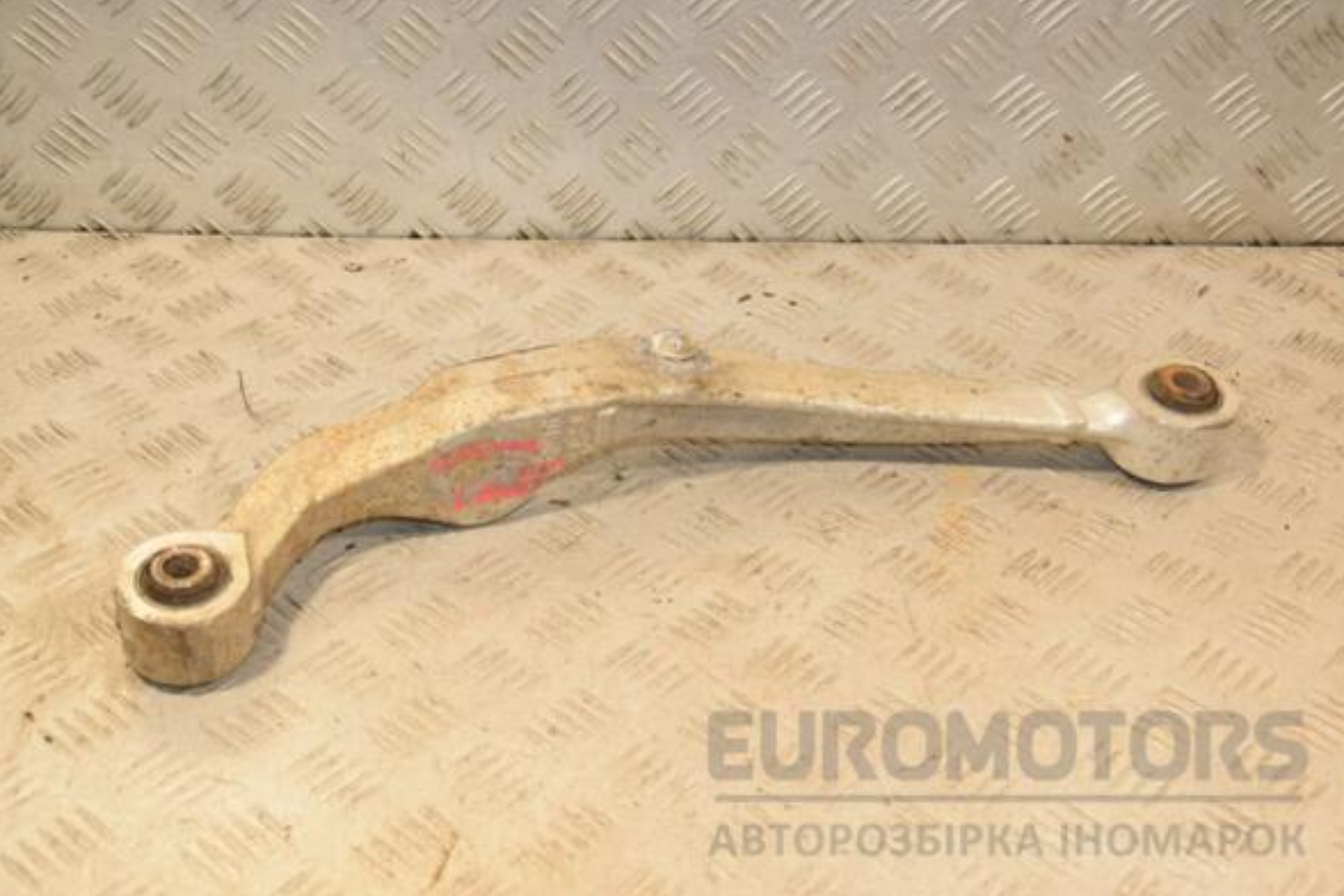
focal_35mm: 49
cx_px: 665
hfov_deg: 40.3
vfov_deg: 27.5
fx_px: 1829
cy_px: 441
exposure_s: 1/200
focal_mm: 32
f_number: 6.3
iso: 800
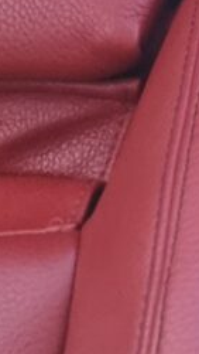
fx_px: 1563
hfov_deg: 6.2
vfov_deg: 9.9
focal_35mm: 167
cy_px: -697
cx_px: 746
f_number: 1.8
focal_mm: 6.7
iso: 125
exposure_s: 1/100
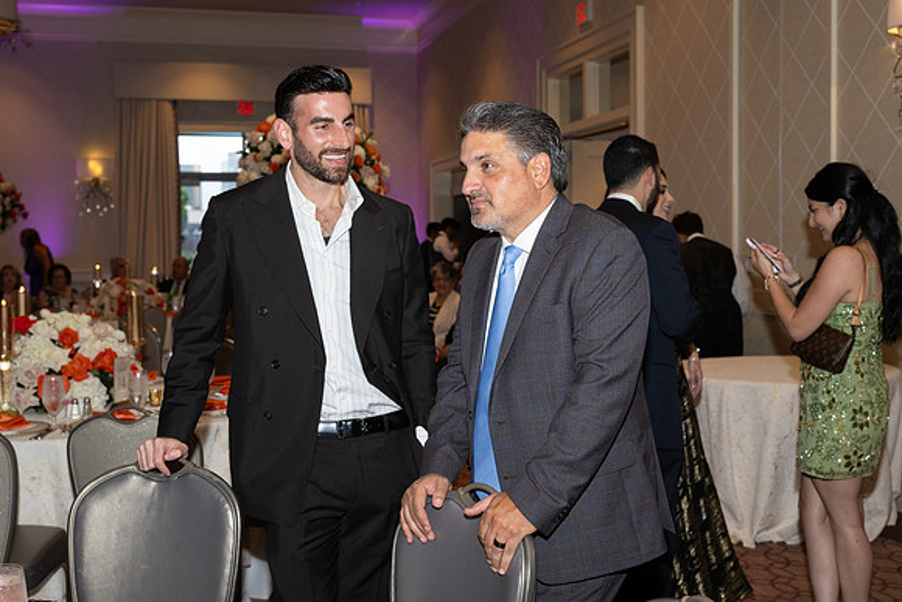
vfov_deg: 30.5
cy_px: 301
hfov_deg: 44.5
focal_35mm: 44
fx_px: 1103
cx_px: 451
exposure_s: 1/100
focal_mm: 44
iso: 800
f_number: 5.6
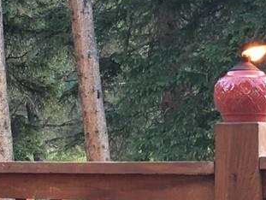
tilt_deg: +2.5
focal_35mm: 149
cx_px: 77
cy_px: 111
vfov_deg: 10.0
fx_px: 1146
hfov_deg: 13.2
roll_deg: +0.0
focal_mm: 4.15
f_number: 2.2
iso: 80
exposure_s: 1/30
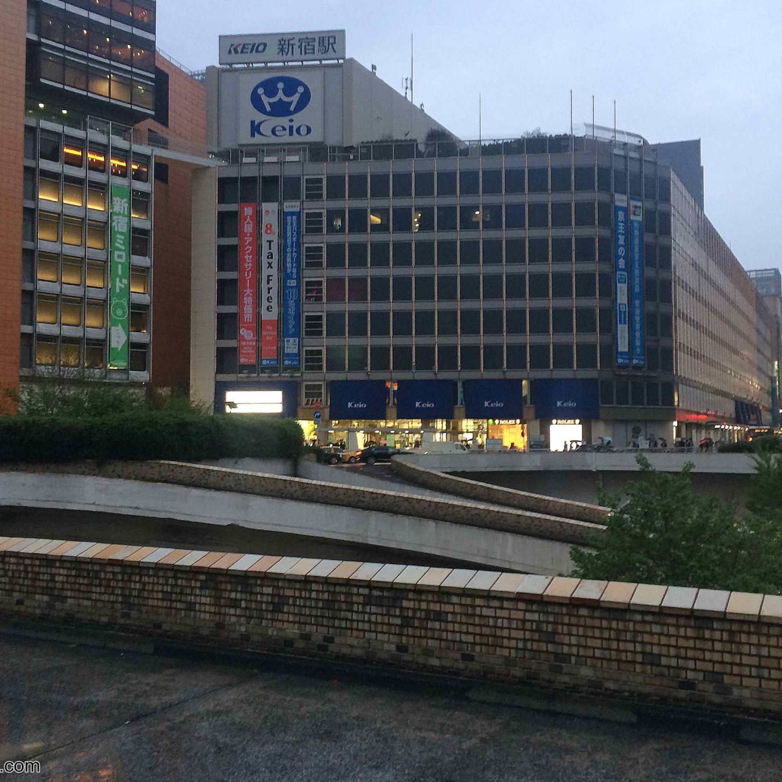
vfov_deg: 47.2
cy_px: 386
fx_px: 895
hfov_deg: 47.2
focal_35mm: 35
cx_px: 392
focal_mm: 4.15
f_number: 2.2
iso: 100
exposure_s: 1/30
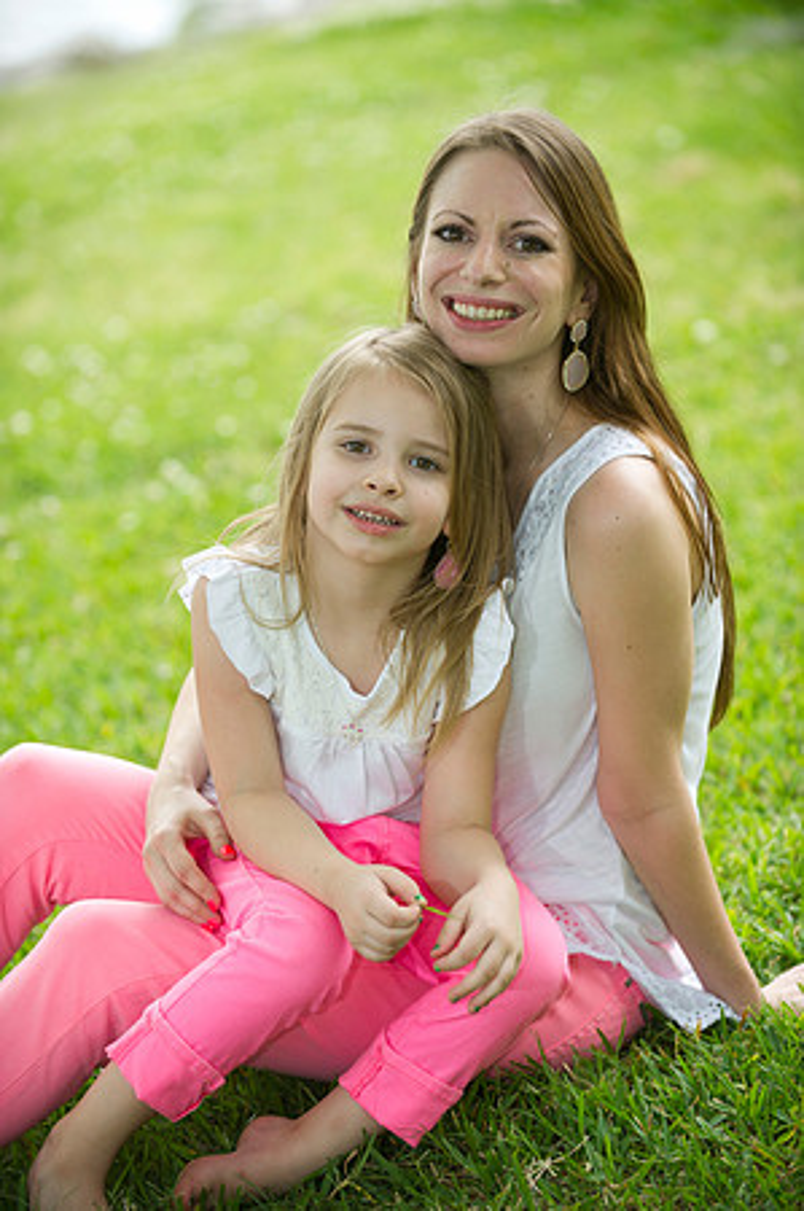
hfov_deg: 11.4
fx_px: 4029
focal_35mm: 120
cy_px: 606
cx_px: 402
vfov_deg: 17.1
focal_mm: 120
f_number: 2.8
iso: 200
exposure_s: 1/200
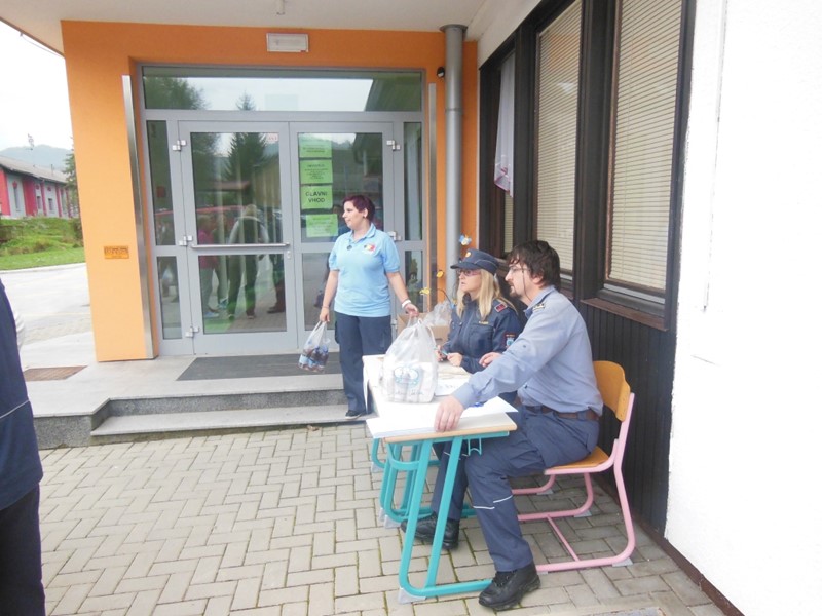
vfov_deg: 54.9
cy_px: 308
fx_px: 594
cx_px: 411
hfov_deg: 69.4
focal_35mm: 25
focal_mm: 4.5
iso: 400
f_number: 3.5
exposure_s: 1/125
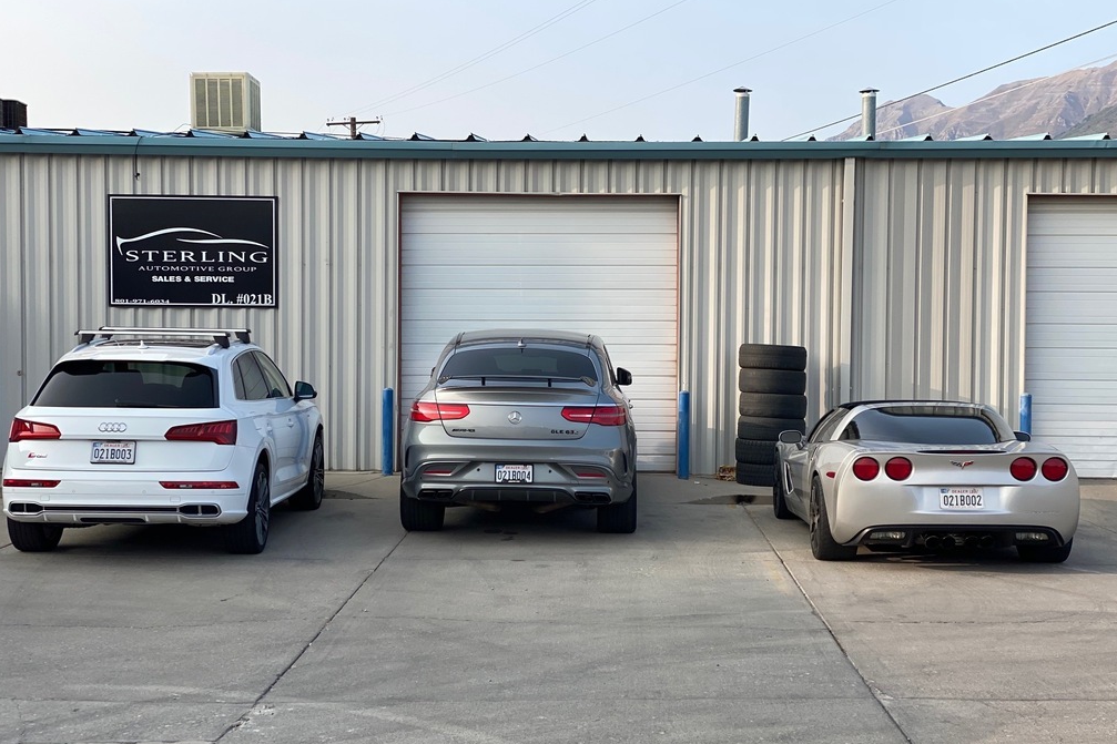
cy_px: 402
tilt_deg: -3.0
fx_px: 1706
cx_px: 557
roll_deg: -0.4
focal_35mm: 55
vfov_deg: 24.6
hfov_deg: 36.3
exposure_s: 1/551
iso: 20
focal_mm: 6
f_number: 2
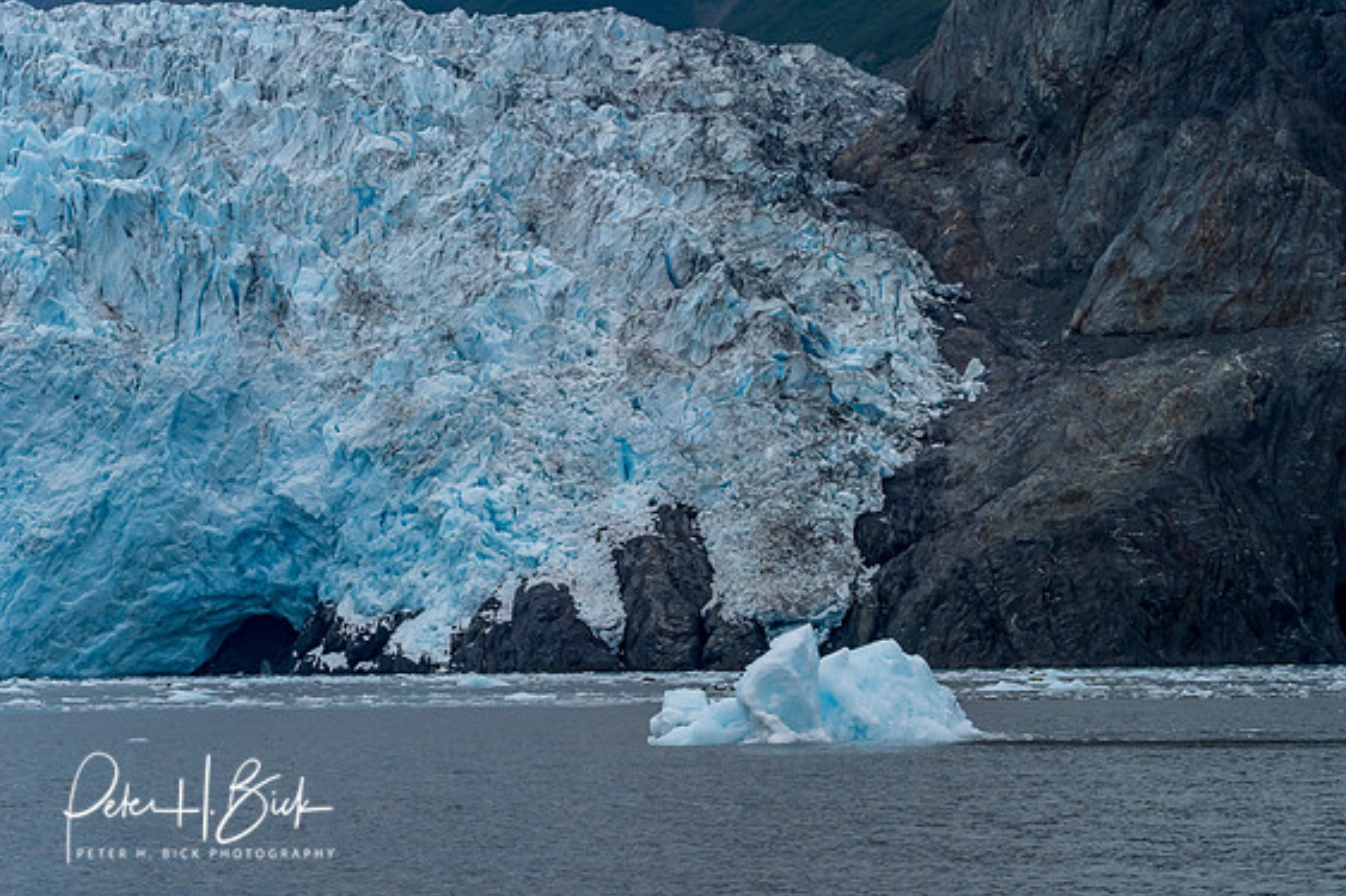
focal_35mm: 120
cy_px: 417
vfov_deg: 11.4
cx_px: 686
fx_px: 4485
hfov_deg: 17.1
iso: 400
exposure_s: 1/1000
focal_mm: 56
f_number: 9
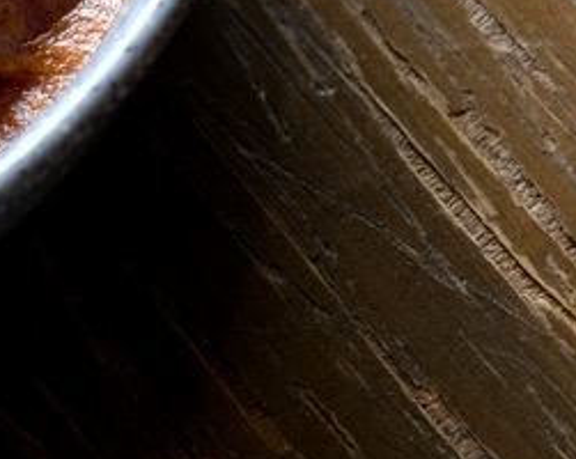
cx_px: -707
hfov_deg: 5.1
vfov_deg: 4.1
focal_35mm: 373
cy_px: -358
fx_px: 6349
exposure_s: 1/125
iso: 400
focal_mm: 55
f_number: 3.2
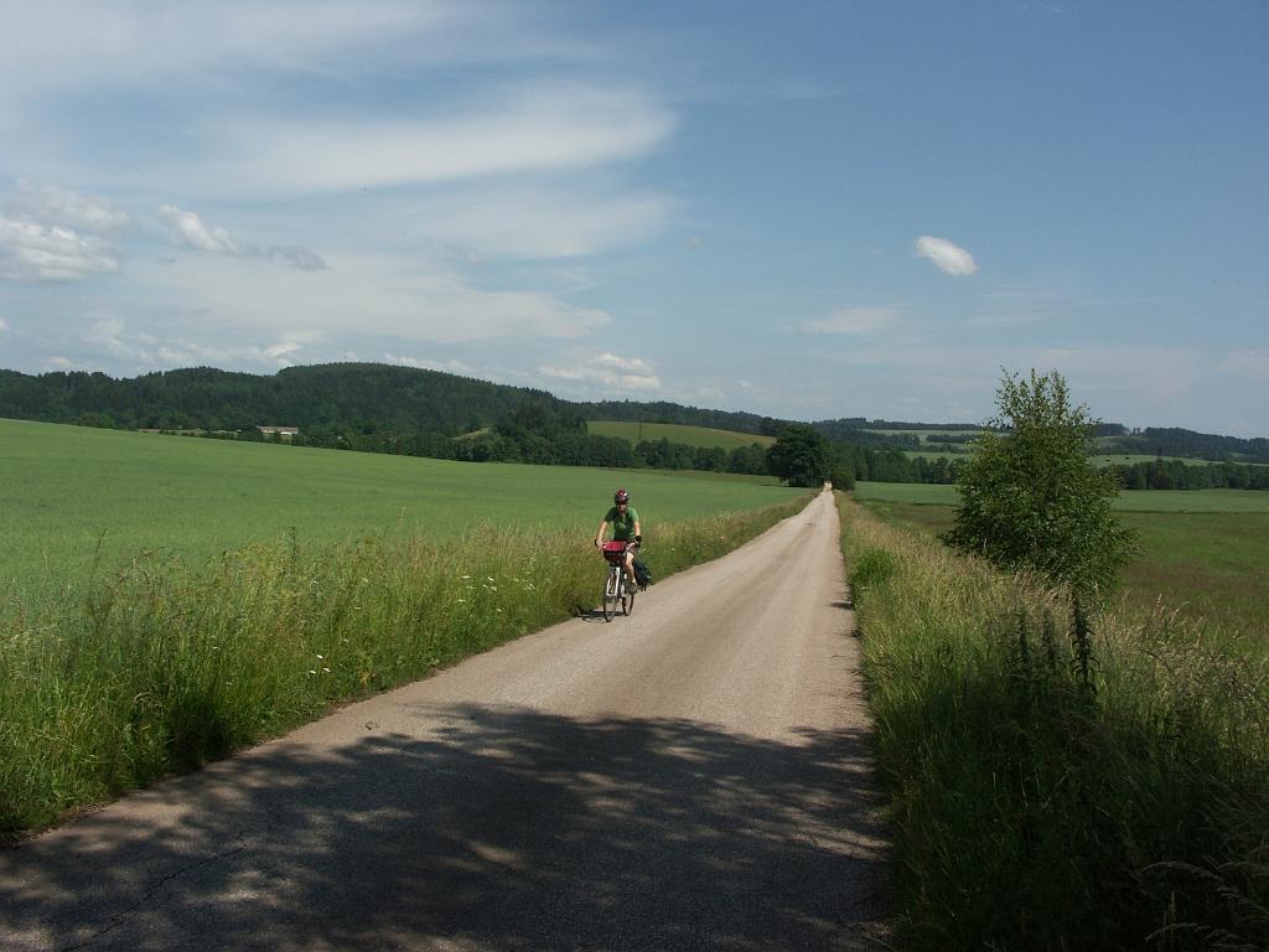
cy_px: 476
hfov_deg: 55.4
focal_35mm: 33
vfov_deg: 42.9
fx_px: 1210
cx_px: 634
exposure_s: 1/400
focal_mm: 8.46
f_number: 8
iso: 64
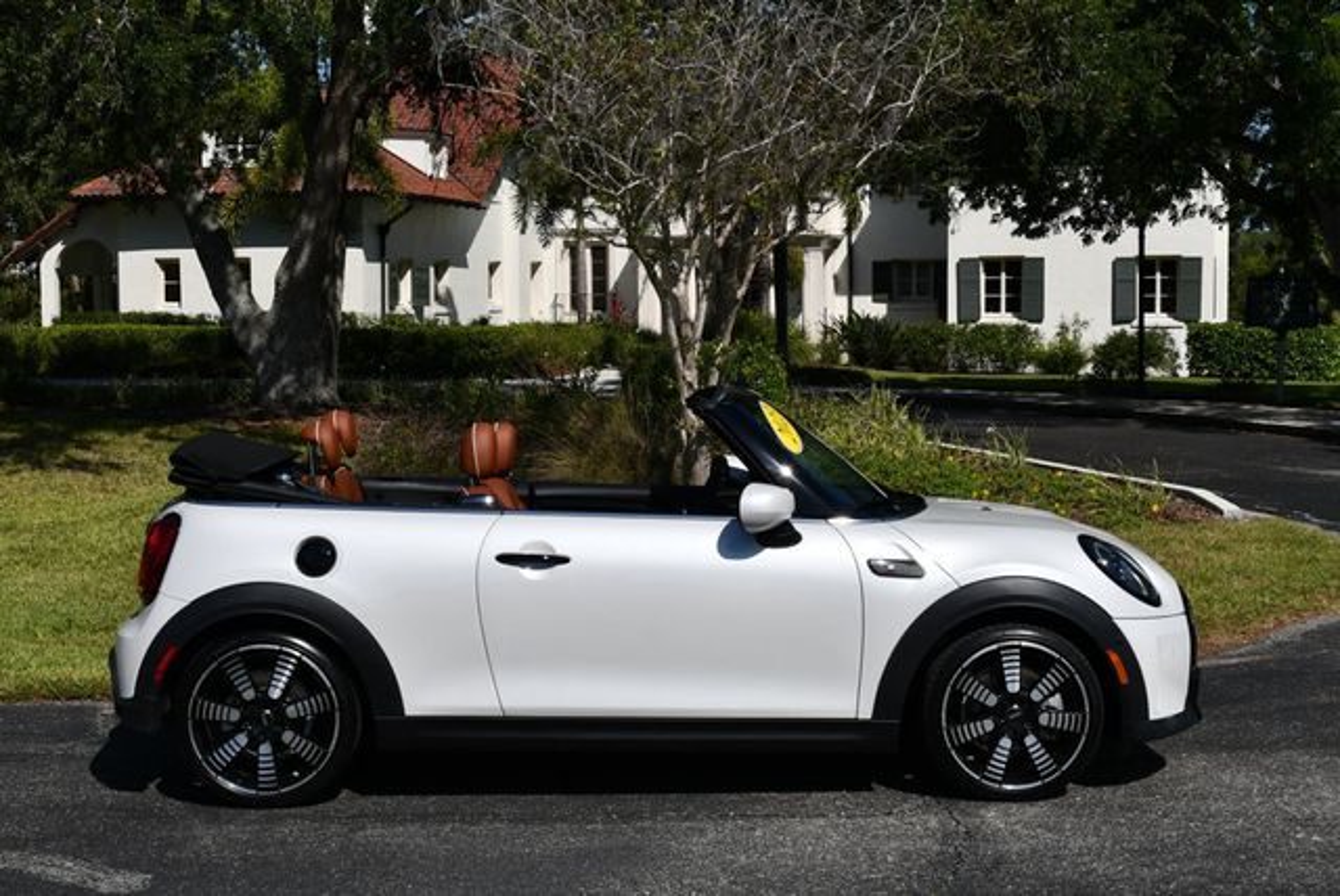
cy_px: 448
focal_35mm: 56
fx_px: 2086
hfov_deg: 35.6
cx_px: 670
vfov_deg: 24.2
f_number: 10
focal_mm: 28
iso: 100
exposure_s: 1/400
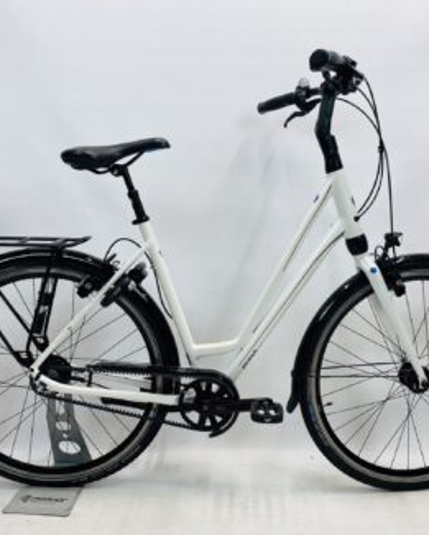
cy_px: 276
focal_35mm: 35
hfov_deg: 42.2
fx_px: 555
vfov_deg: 51.5
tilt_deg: -7.2
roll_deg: -0.4
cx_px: 242
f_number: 1.8
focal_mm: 4.25
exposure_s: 1/100
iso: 50
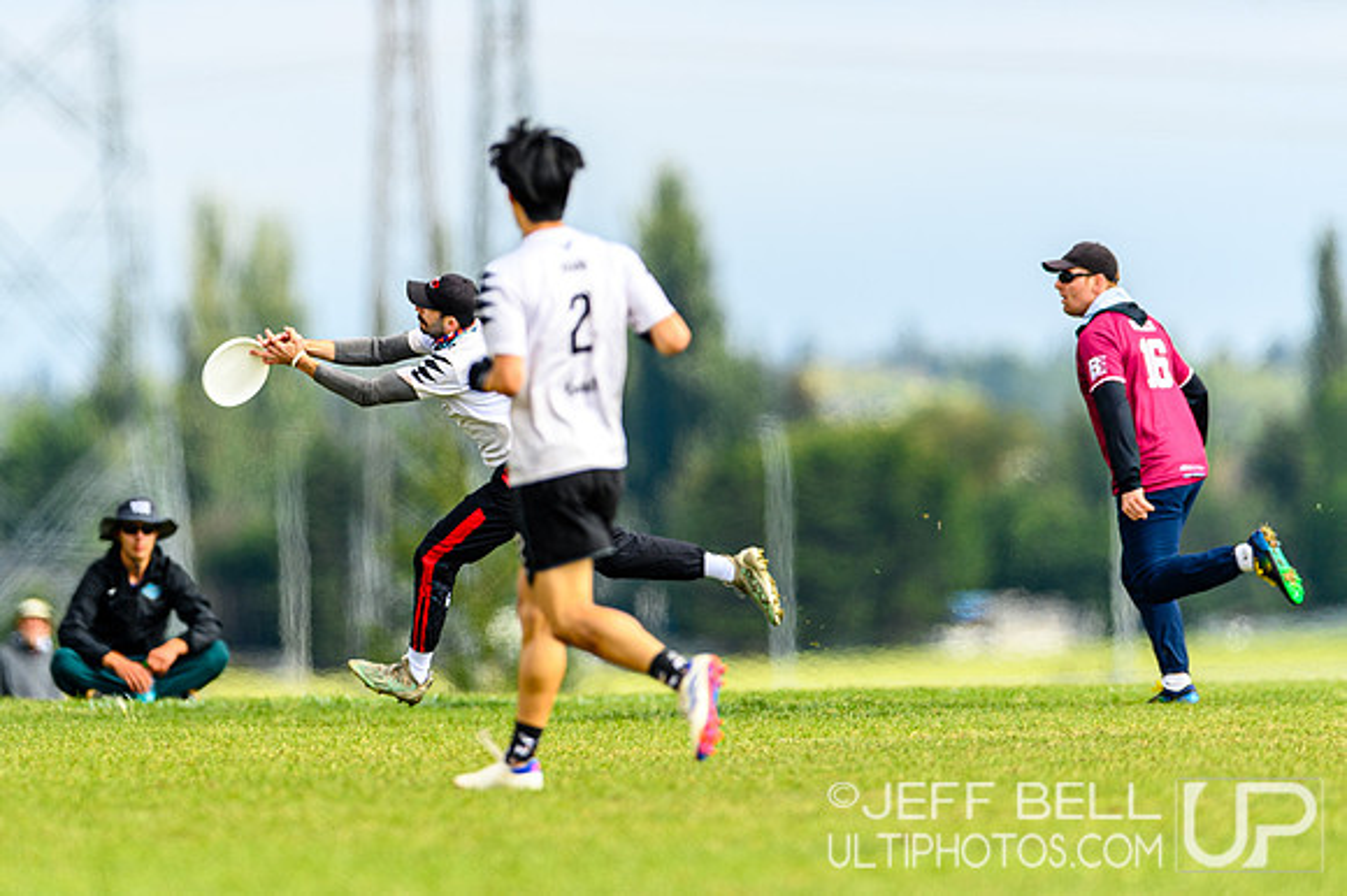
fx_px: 26852
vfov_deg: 1.9
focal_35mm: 718
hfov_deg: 2.9
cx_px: 515
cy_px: 228
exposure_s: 1/1250
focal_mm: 400
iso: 100
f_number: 3.2
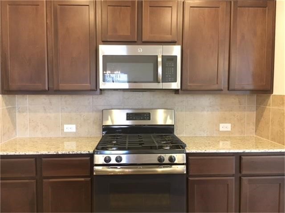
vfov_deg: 48.2
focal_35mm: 29
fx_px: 239
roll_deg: +0.8
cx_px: 142
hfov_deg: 61.7
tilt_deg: -3.8
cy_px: 106
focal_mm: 4.15
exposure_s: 1/30
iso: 160
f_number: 2.2
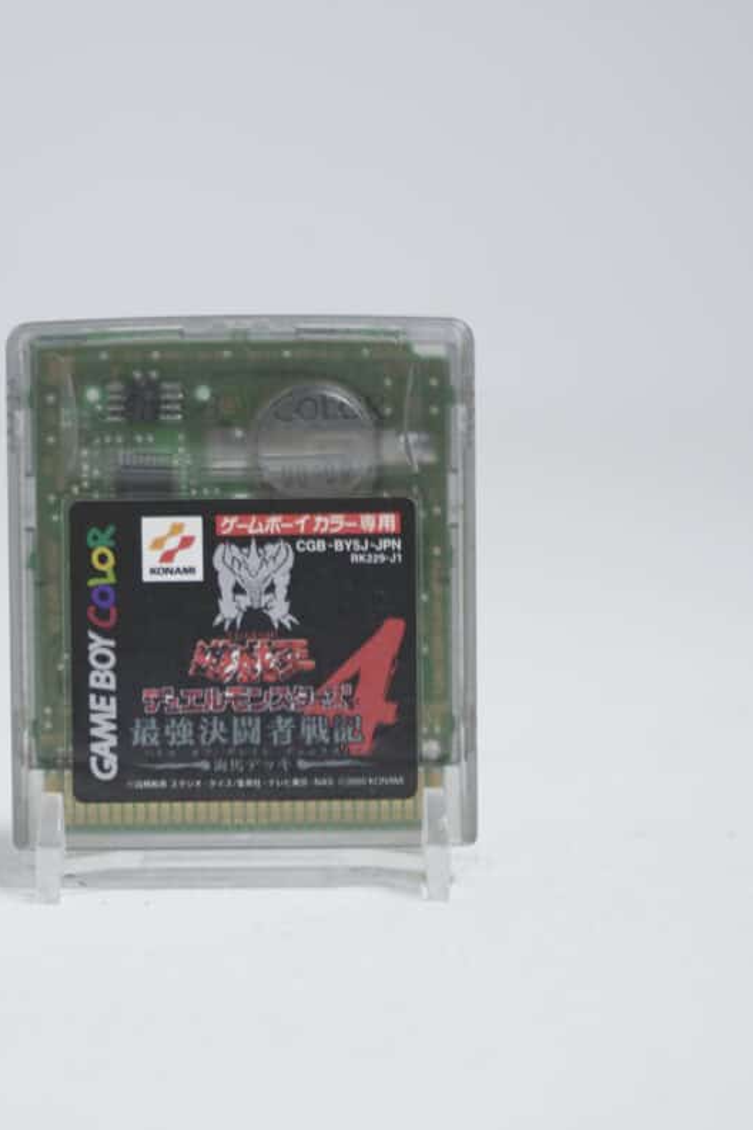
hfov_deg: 12.9
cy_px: 568
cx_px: 235
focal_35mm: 106
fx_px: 3325
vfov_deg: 19.3
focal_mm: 70
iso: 100
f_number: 5.6
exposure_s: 1/5
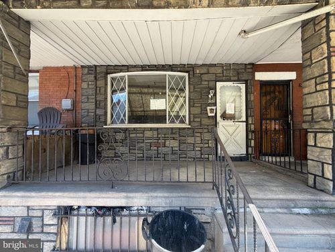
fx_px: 135
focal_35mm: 14
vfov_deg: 85.7
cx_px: 168
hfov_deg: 102.1
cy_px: 126
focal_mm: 2.22
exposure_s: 1/206
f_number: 2.2
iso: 40
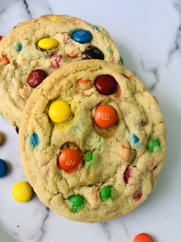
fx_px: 363
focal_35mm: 52
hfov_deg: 28.0
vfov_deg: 36.8
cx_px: 90
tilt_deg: -64.5
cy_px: 121
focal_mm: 6
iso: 20
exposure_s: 1/120
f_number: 2.4
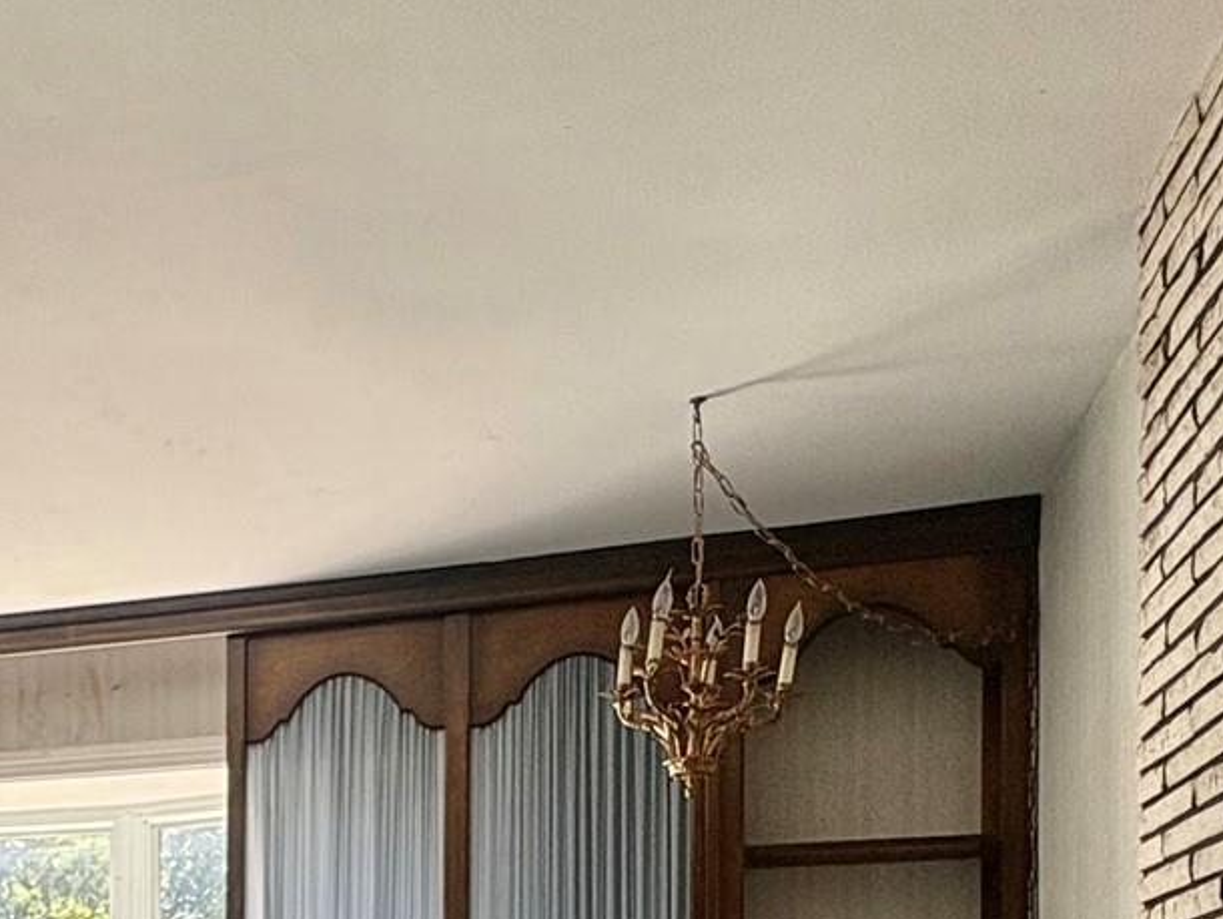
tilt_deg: +0.1
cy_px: 1092
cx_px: 62
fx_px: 1661
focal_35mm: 47
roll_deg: +0.0
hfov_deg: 37.1
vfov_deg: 27.4
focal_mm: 2.22
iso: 64
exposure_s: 1/120
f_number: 2.2
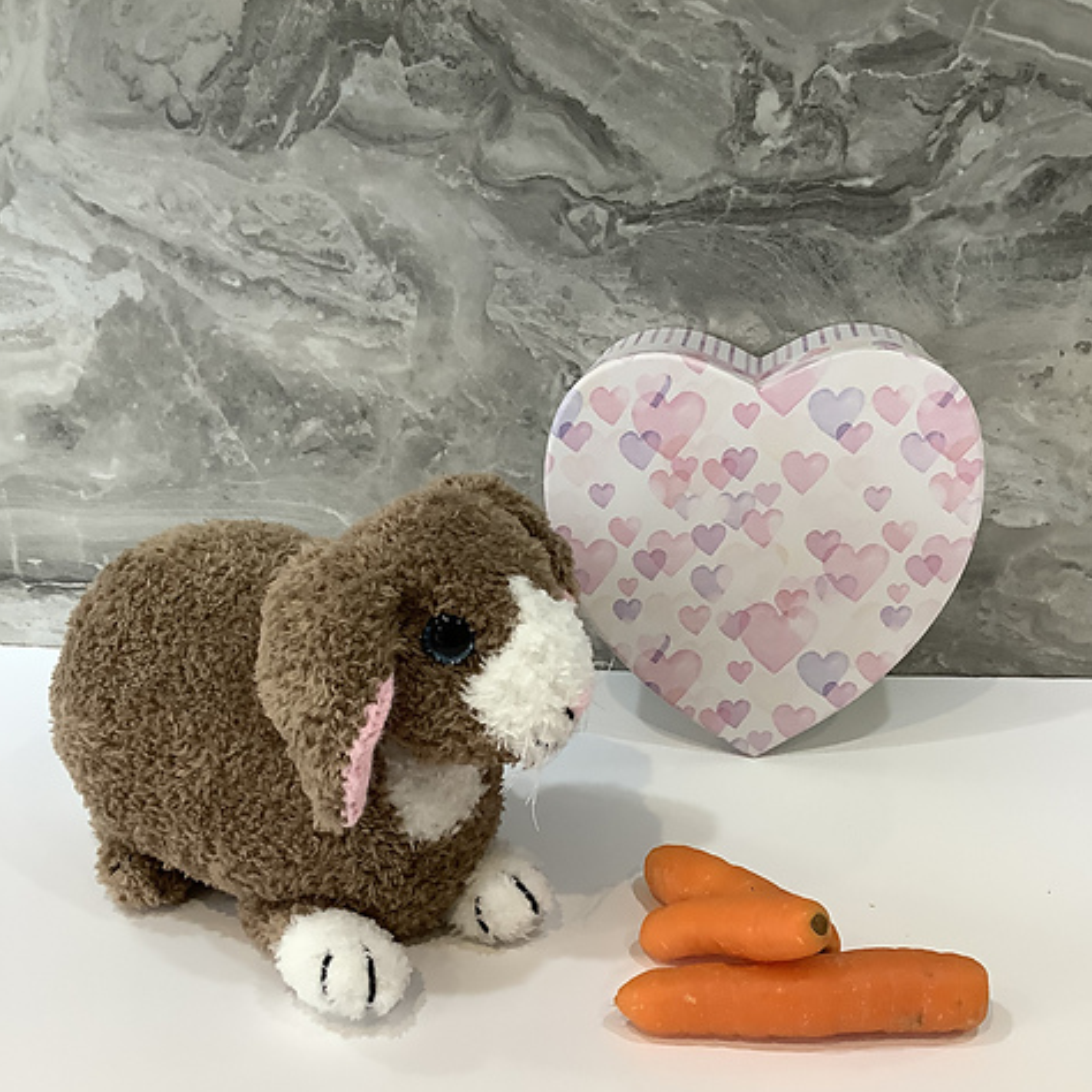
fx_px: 1321
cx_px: 548
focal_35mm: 37
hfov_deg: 44.9
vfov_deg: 44.8
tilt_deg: -23.3
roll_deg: +2.8
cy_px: 622
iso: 125
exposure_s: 1/60
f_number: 2.4
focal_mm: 3.3
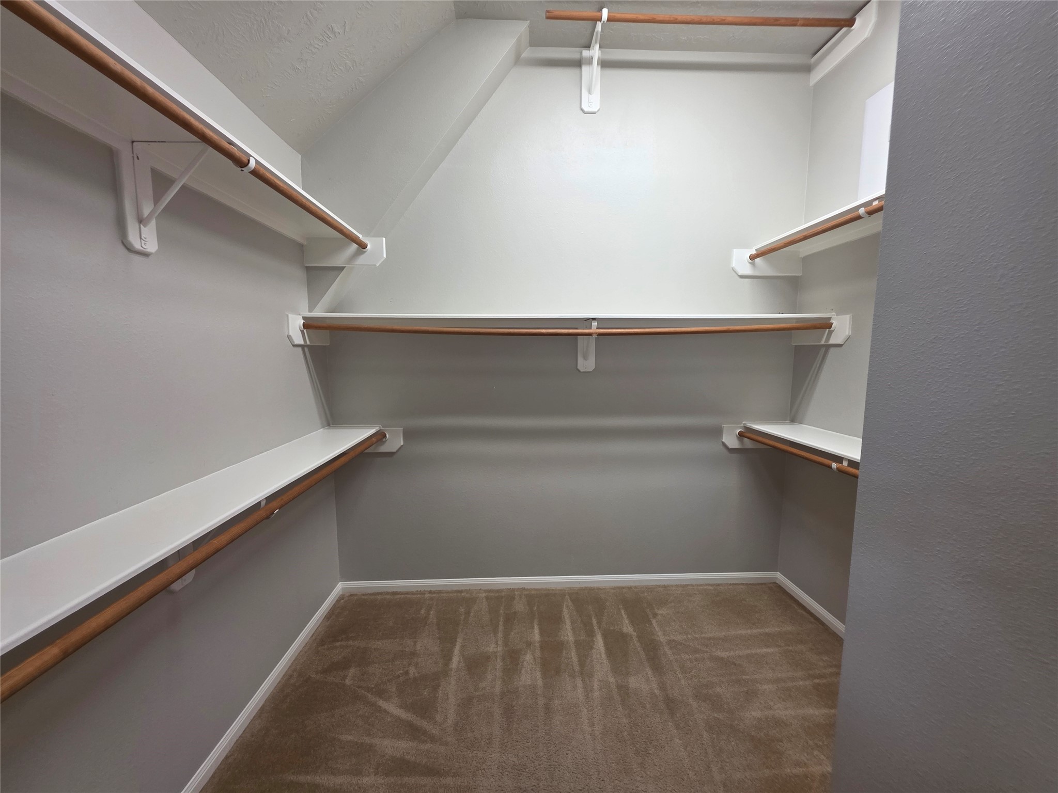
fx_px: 397
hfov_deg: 106.2
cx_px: 529
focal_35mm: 13
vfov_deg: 89.9
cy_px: 396
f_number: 1.9
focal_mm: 2.2
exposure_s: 1/120
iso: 125
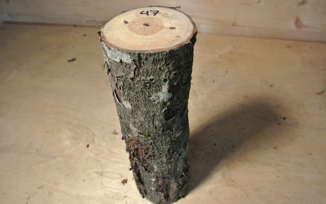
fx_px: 275
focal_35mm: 31
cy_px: 102
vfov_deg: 40.6
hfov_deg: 61.2
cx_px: 164
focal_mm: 11.4
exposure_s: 1/60
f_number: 3.5
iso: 500
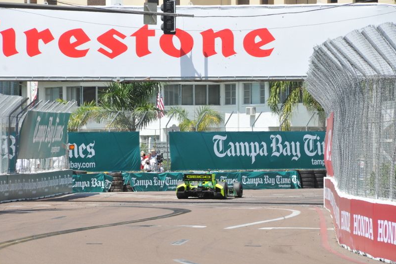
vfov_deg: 4.5
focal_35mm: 302
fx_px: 3321
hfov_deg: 6.8
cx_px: 198
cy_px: 132
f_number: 10
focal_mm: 200
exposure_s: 1/640
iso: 400
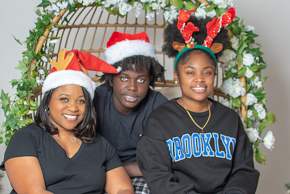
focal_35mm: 91
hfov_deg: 22.5
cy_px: 100
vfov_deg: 15.1
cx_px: 142
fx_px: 730
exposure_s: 1/250
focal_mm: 35
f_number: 3.2
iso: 100
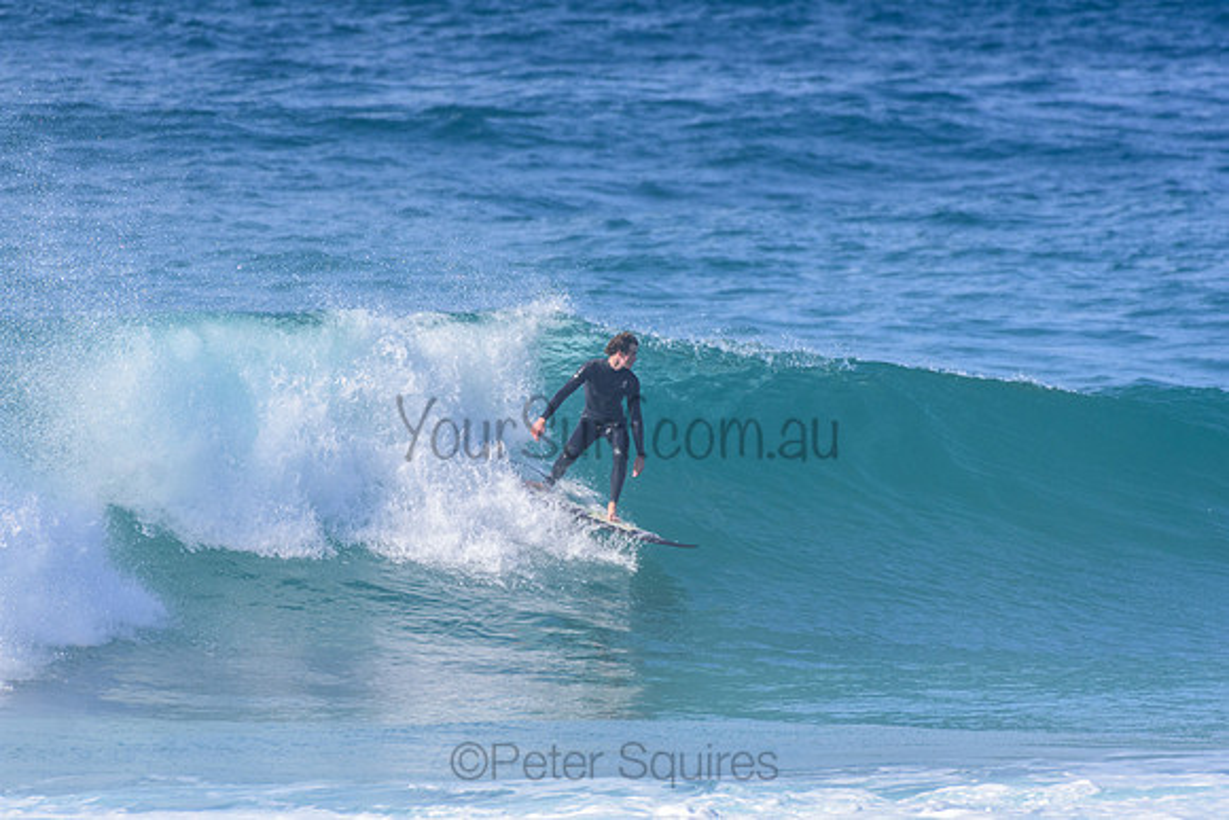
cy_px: 410
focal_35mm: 750
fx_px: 25609
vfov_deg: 1.8
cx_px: 614
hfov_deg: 2.7
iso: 400
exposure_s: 1/2000
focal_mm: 500
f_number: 5.6
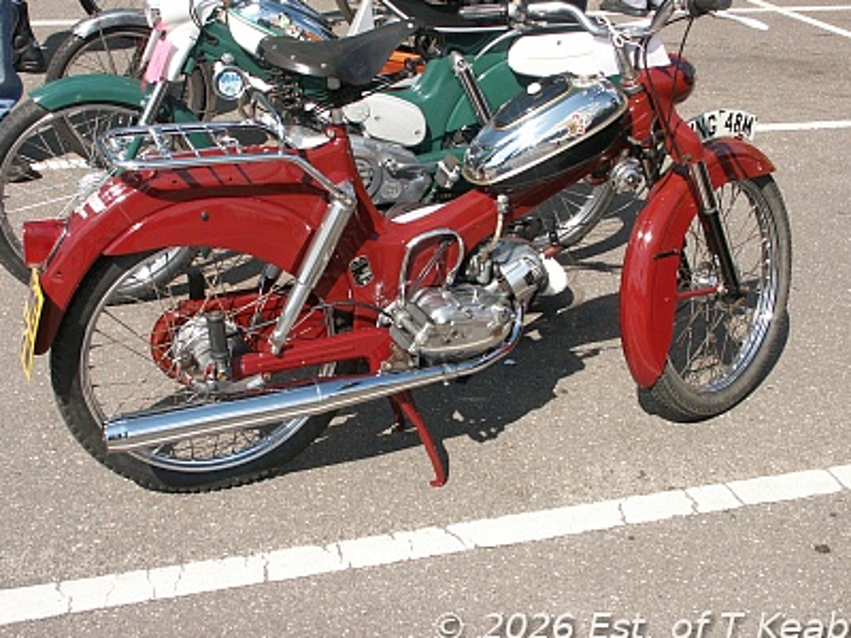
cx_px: 403
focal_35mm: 49
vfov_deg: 29.7
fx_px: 1205
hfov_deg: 38.9
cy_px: 285
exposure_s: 1/350
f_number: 5.6
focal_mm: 10.84
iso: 100
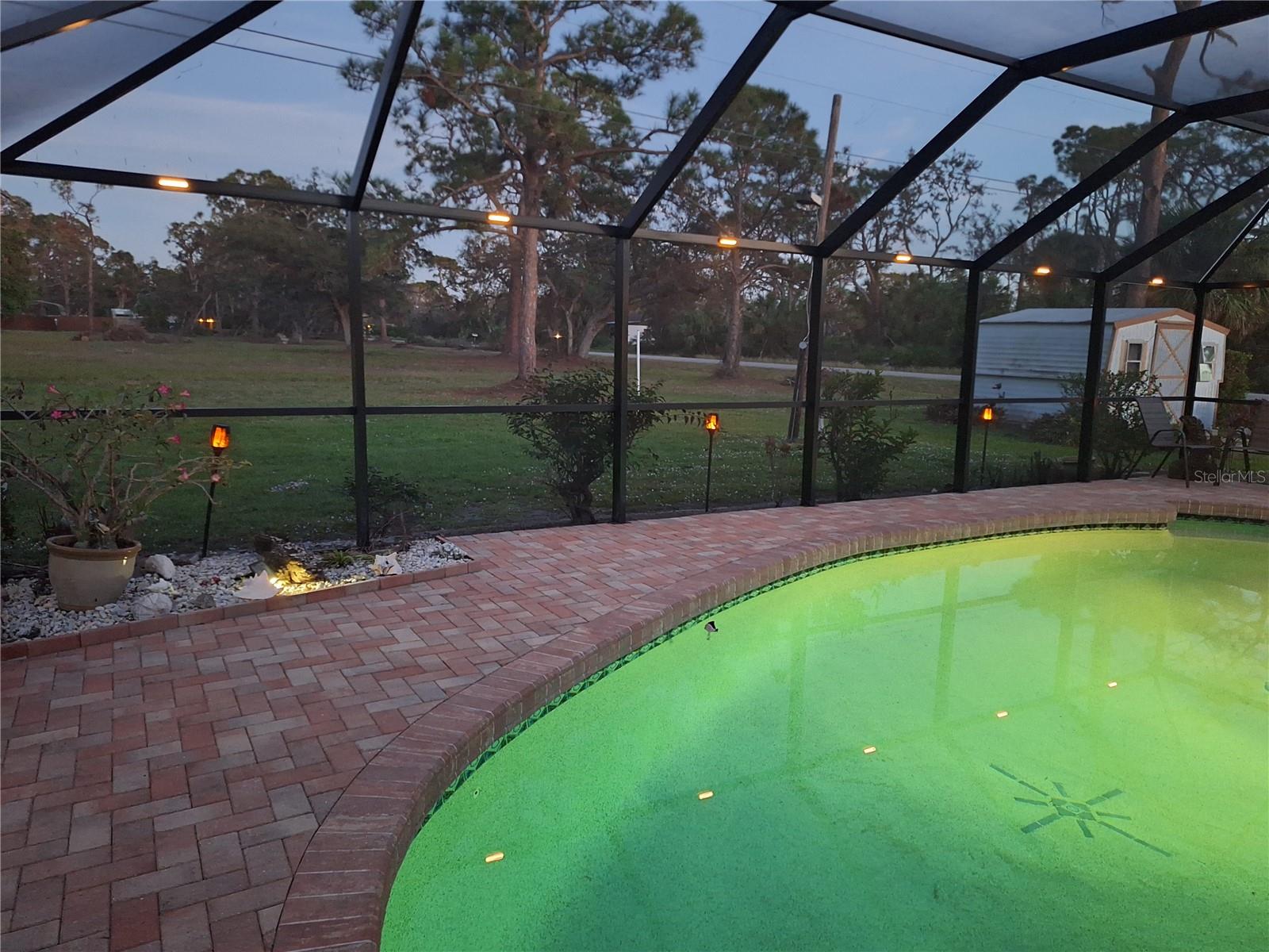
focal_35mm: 23
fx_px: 843
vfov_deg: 58.9
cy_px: 476
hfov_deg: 73.9
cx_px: 634
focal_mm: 5.54
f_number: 1.8
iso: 1250
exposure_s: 1/17
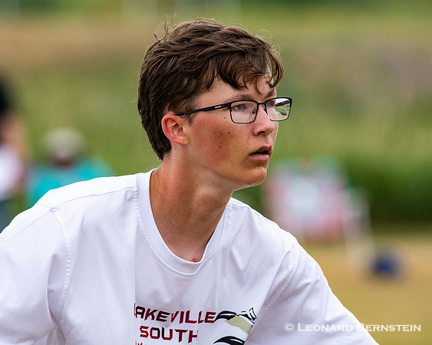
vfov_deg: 2.9
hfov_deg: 3.7
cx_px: 172
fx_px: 6729
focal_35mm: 526
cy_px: 166
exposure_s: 1/3200
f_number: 5.6
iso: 800
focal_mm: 300
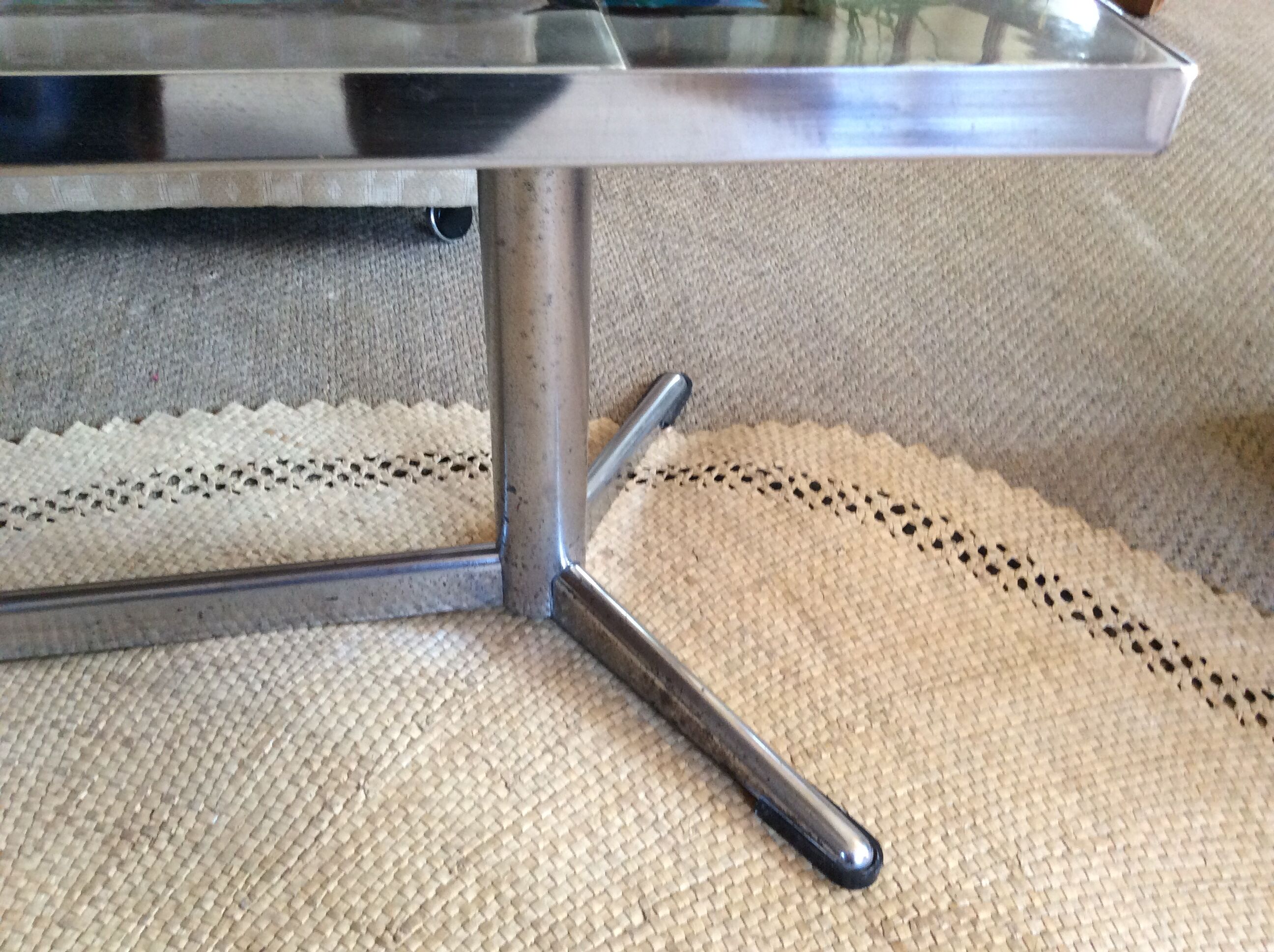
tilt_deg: -38.0
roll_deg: -3.4
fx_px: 1176
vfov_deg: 44.1
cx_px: 637
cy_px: 476
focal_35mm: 32
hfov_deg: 56.9
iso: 125
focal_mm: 3.3
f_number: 2.4
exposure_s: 1/25
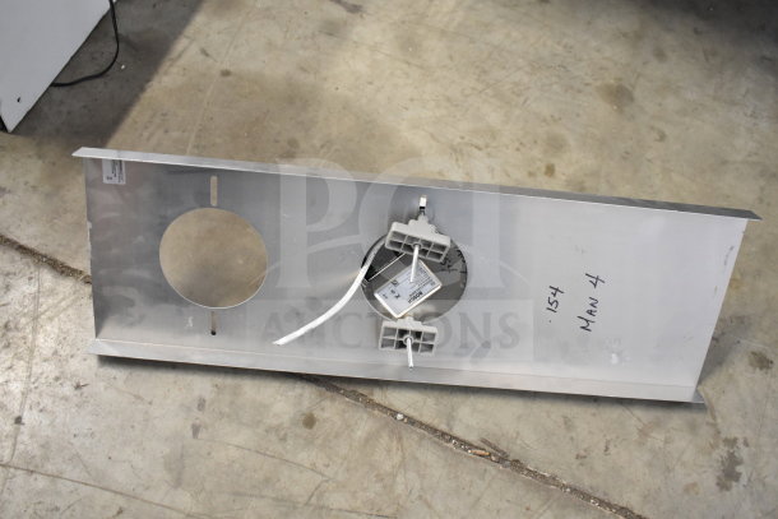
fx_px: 713
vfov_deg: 40.0
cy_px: 260
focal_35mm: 33
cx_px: 389
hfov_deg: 57.2
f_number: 3.8
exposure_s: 1/30
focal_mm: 22
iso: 2000
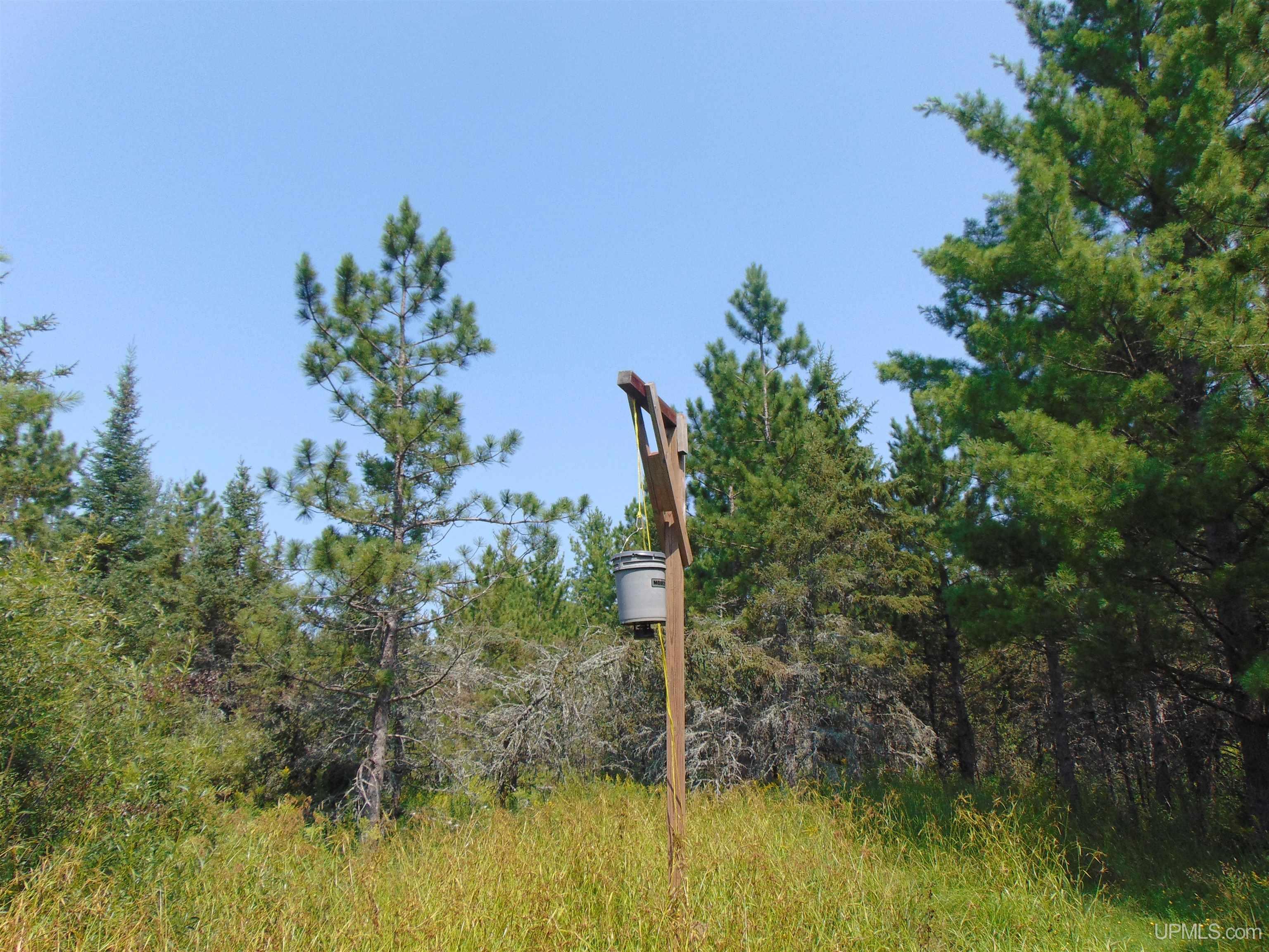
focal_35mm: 25
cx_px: 634
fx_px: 916
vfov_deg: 54.9
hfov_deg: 69.4
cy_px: 476
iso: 80
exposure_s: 1/200
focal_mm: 4.5
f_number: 7.7
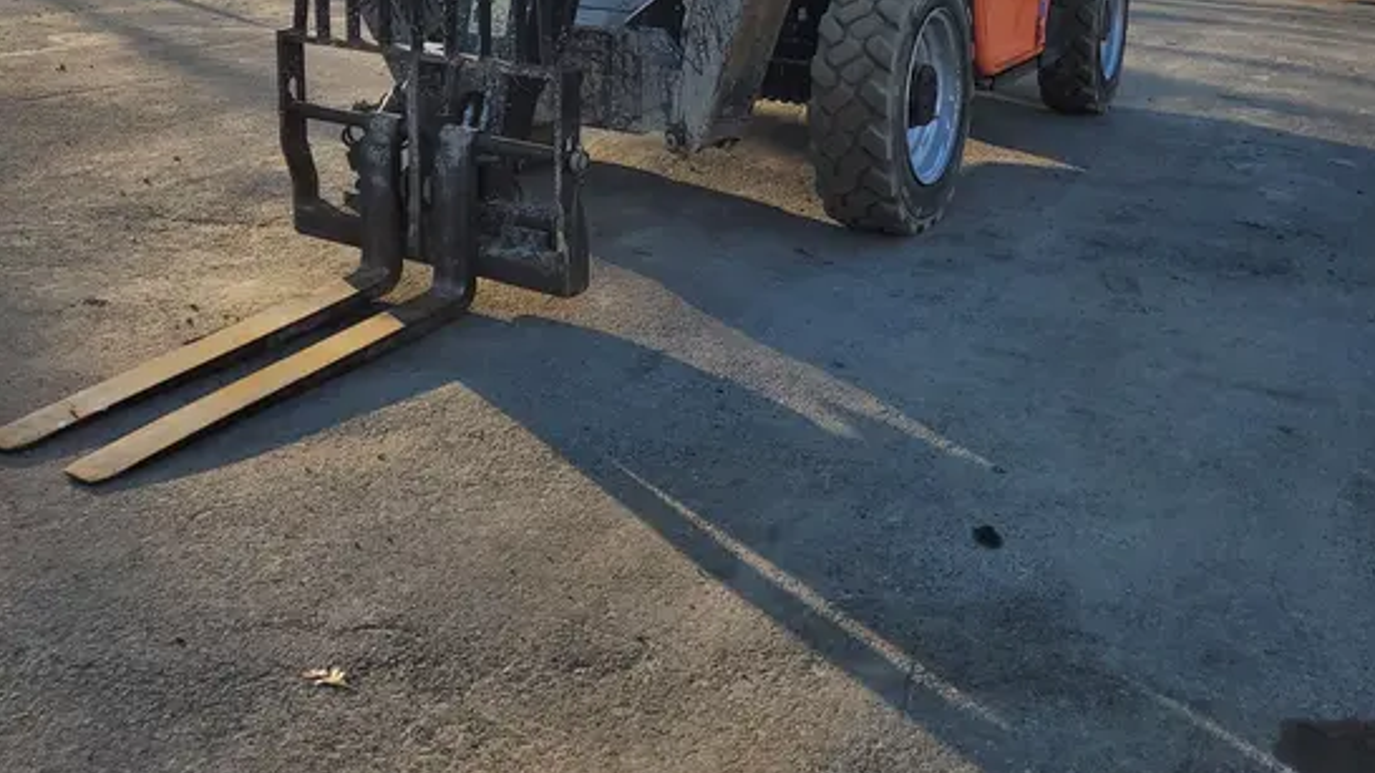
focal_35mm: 38
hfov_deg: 52.8
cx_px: 690
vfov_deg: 28.8
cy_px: -39
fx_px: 1385
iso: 40
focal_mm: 5.4
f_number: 1.8
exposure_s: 1/1488
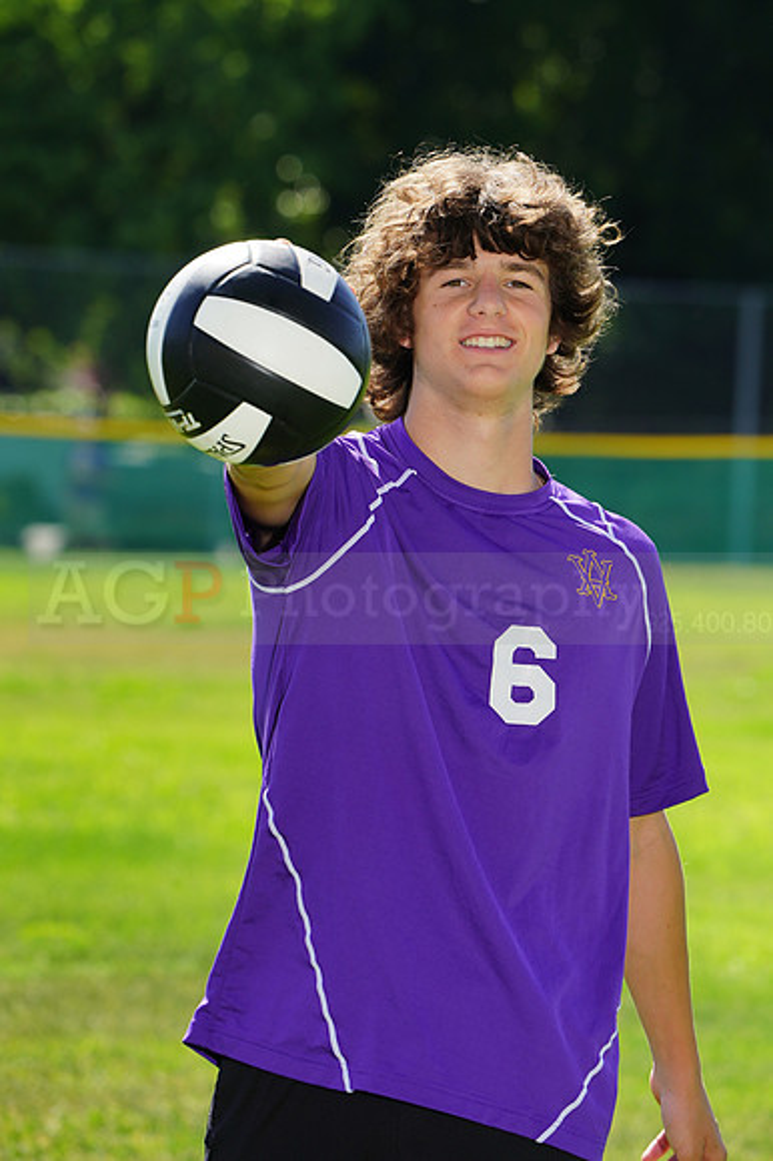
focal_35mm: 309
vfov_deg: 6.7
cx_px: 386
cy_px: 580
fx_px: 9963
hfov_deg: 4.4
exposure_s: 1/200
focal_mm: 309
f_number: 11
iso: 200
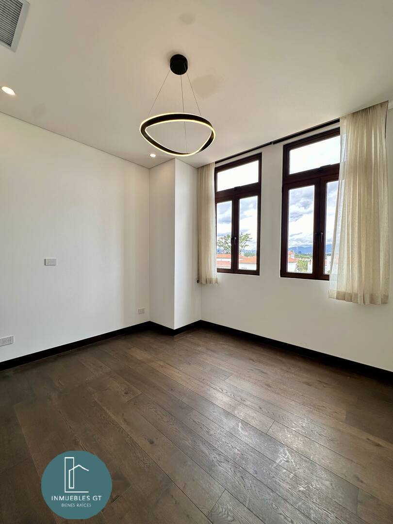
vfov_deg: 102.1
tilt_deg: -1.3
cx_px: 196
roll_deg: -1.3
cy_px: 262
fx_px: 212
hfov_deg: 85.7
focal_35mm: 14
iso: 40
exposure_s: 1/207
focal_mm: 2.22
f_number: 2.2
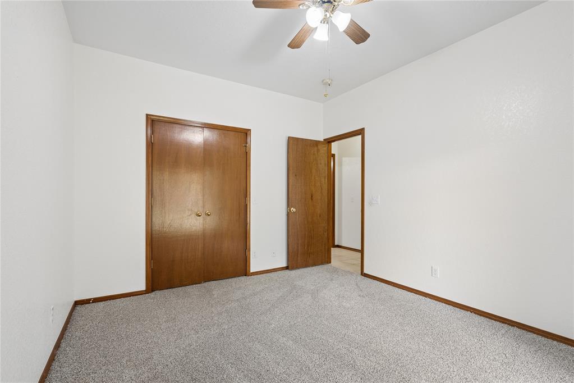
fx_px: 255
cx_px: 287
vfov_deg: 73.7
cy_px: 192
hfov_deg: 96.7
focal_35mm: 16
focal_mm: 16
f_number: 8
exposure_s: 1/5
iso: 200
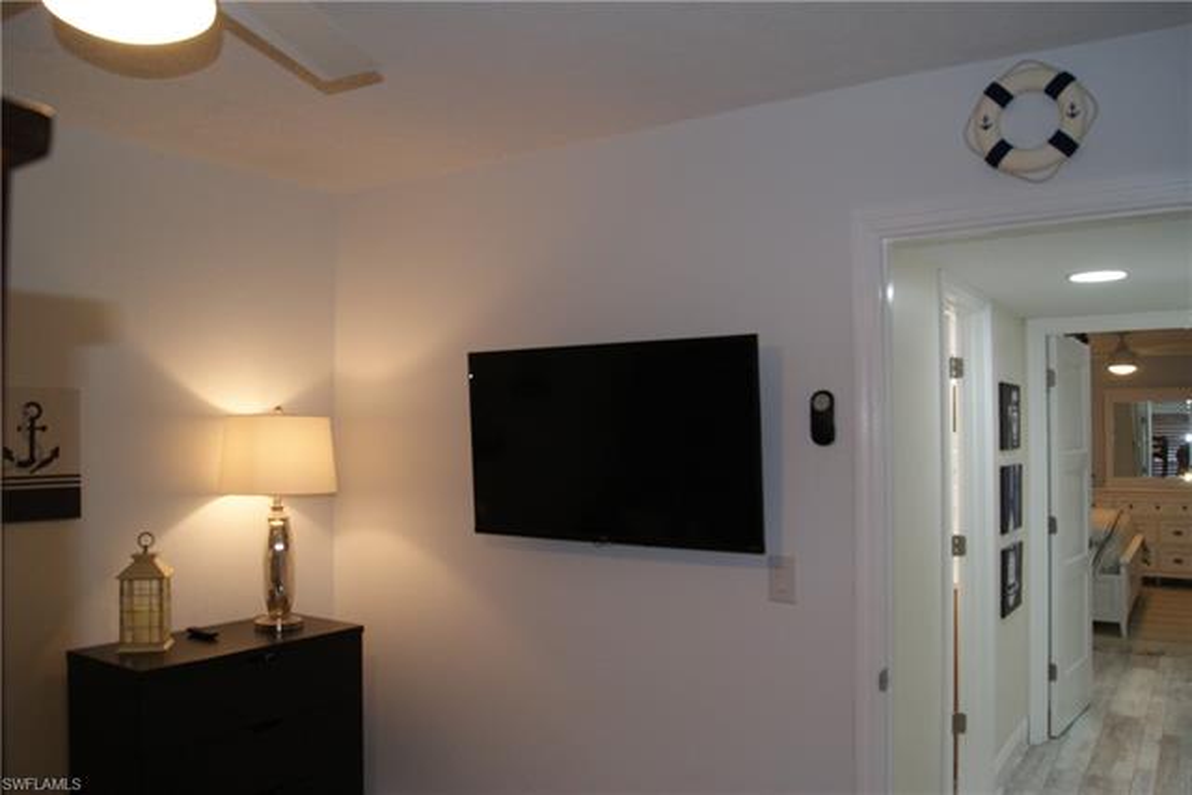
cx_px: 596
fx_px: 894
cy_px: 398
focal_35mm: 27
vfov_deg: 48.0
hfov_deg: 67.4
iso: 400
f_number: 5.6
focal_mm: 18
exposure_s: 1/60
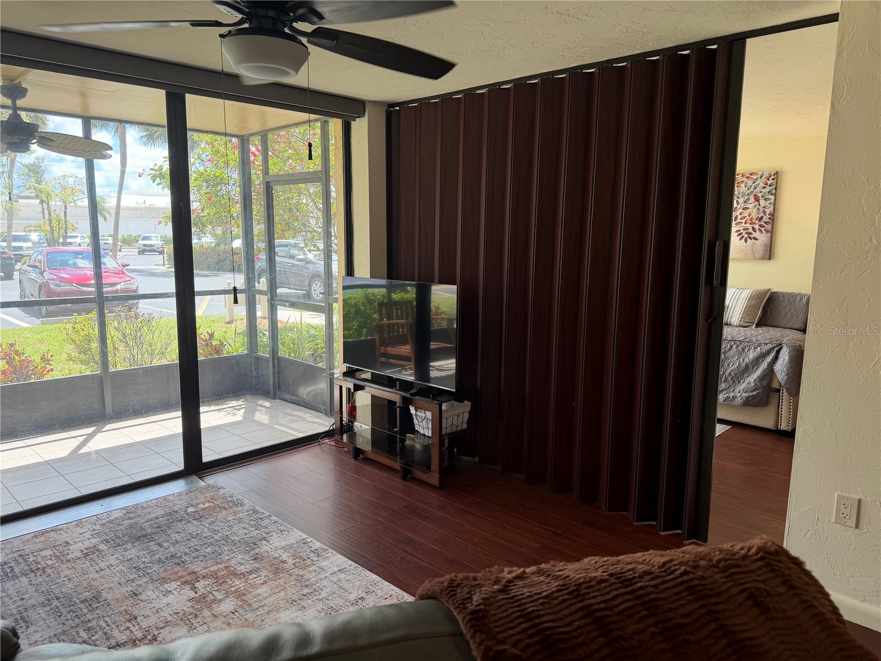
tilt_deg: -8.8
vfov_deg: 56.8
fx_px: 611
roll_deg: -1.0
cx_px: 440
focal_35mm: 24
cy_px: 330
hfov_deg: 71.6
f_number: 1.78
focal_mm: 6.76
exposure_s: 1/228
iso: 80
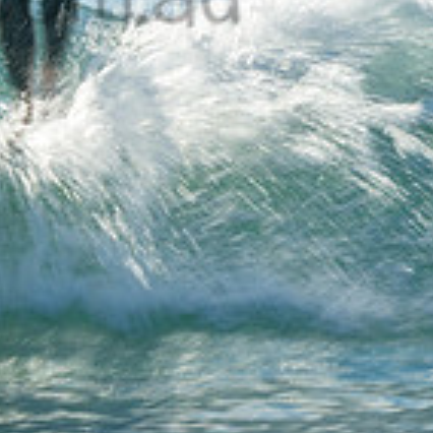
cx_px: -82
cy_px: -47
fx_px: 29521
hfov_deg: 0.8
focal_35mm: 2086
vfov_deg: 0.8
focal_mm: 400
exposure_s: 1/30
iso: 100
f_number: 22
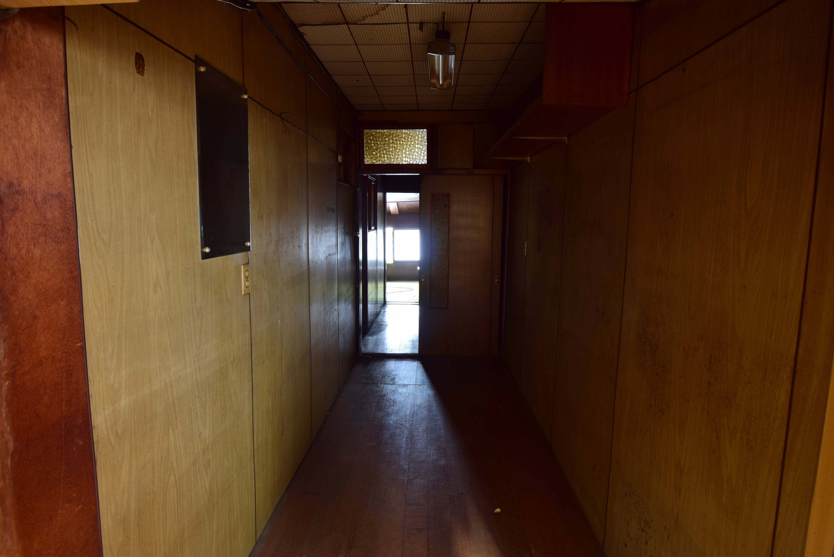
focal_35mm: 21
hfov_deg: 81.2
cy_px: 278
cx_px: 417
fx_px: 487
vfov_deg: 59.5
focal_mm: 14
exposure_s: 2
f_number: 6.7
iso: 100
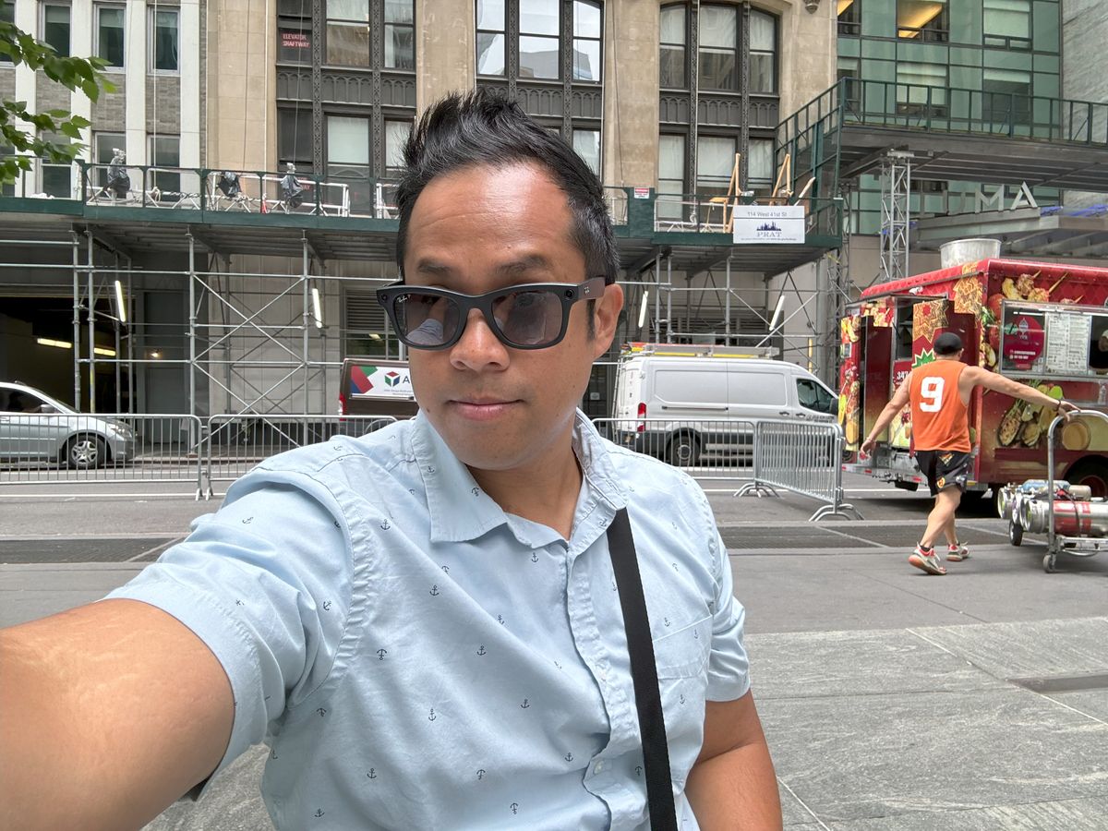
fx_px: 736
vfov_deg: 58.9
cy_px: 416
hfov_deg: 73.9
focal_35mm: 23
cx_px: 554
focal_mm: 2.69
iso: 50
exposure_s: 1/121
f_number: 1.9
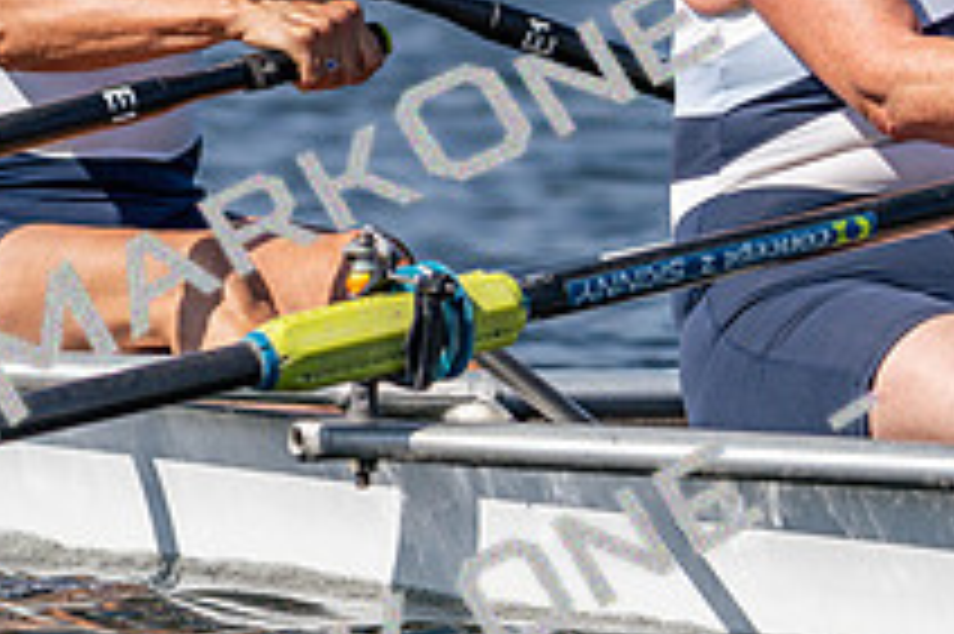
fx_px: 16973
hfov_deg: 3.2
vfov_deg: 2.1
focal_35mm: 641
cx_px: 590
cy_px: -43
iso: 200
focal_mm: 234
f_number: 5.6
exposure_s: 1/2000
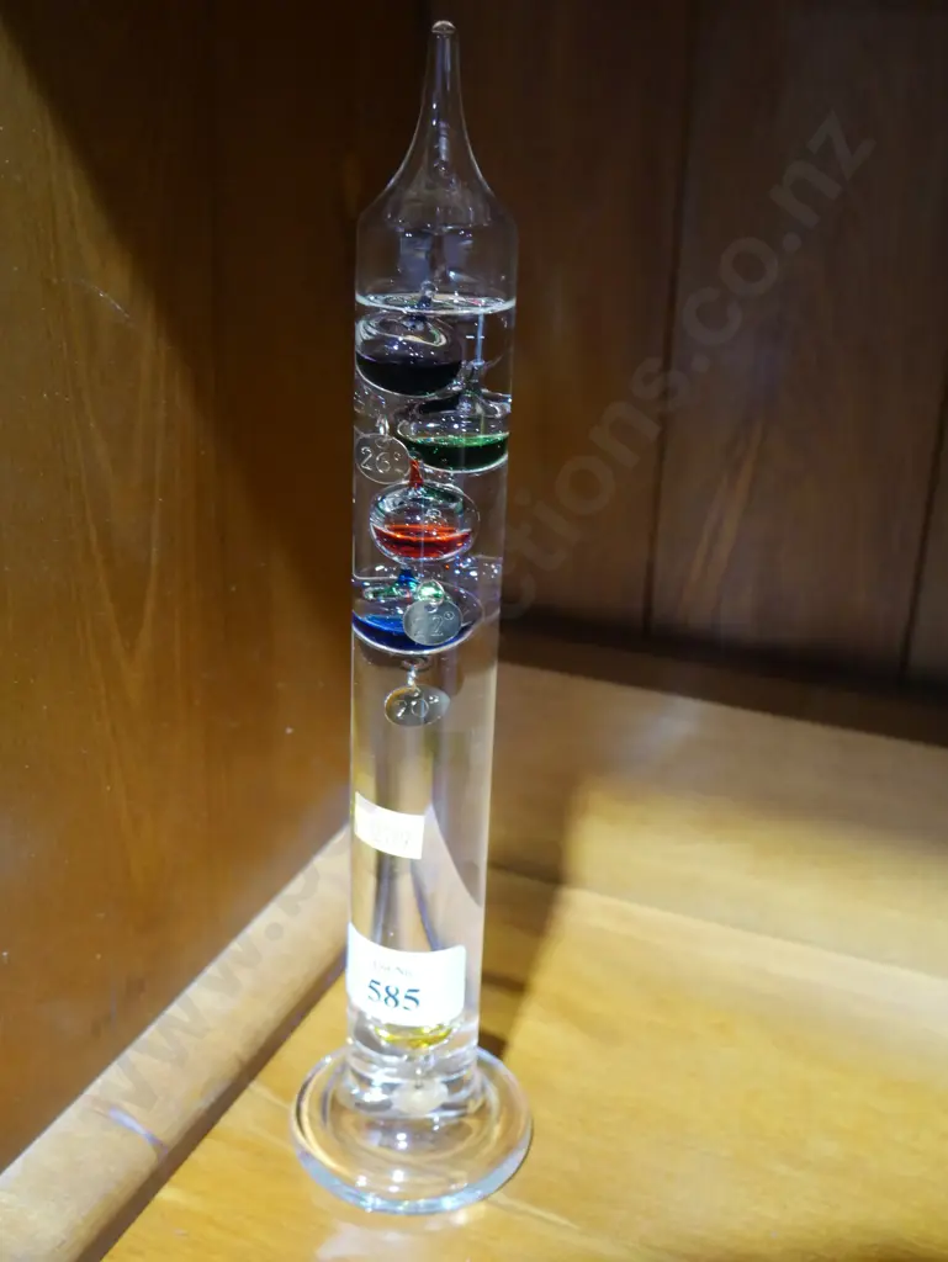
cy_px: 631
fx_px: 1459
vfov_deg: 46.8
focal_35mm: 40
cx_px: 474
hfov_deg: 36.0
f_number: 4.4
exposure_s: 1/60
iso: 2500
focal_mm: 20
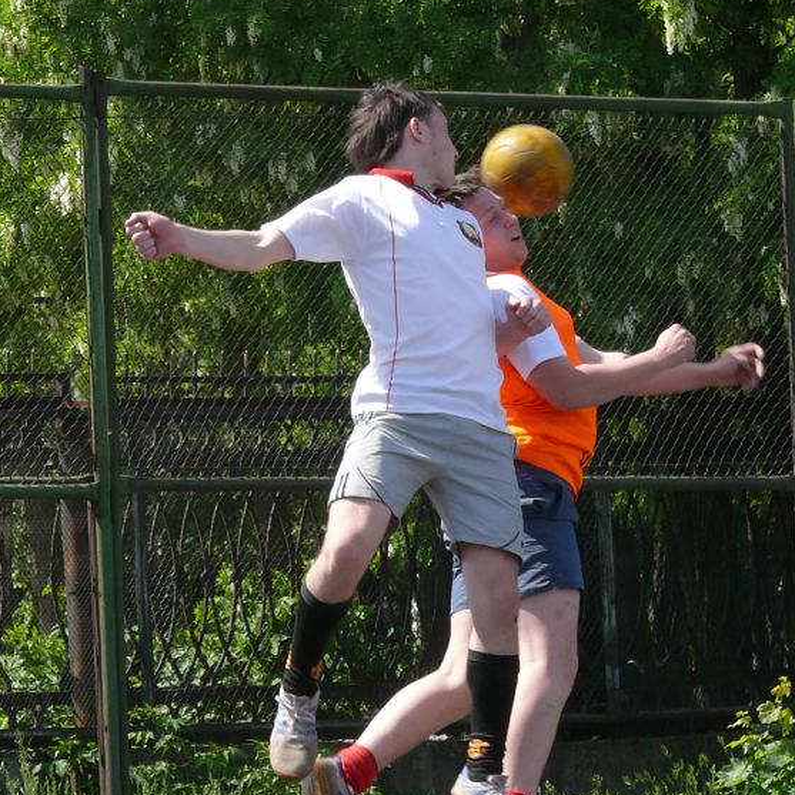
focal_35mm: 399
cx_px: 397
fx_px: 10367
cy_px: 488
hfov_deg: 4.4
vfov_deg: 4.4
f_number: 5.6
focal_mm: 39.9
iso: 100
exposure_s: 1/320
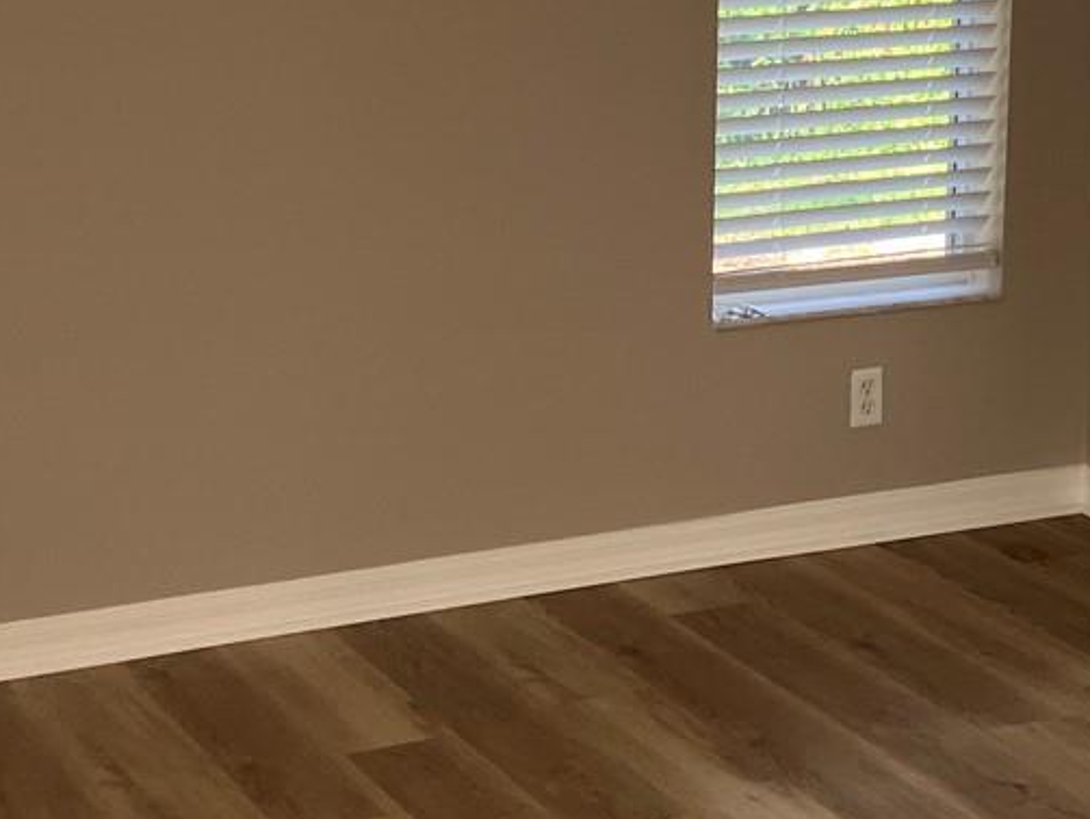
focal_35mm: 89
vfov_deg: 16.5
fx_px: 2804
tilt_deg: -10.3
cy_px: 219
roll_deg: -1.0
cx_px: 650
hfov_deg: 22.0
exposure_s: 1/121
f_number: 1.8
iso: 80
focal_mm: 3.99
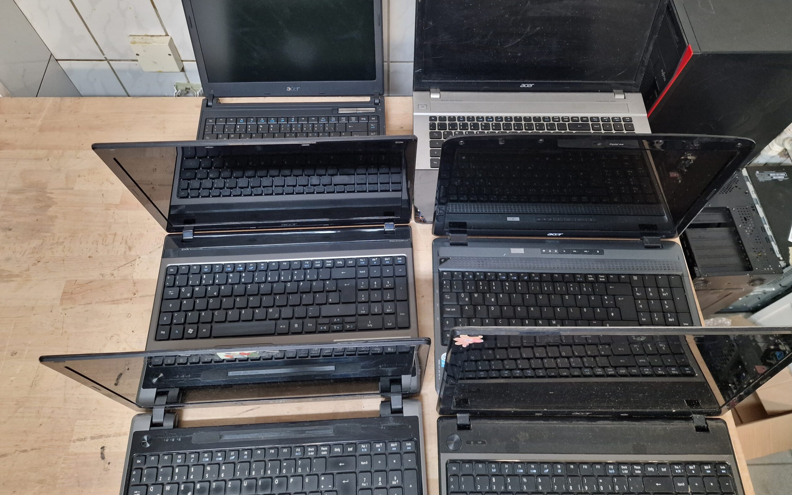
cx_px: 404
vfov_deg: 49.1
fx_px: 540
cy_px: 206
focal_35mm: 25
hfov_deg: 72.5
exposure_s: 1/50
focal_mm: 6.4
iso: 500
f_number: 1.8
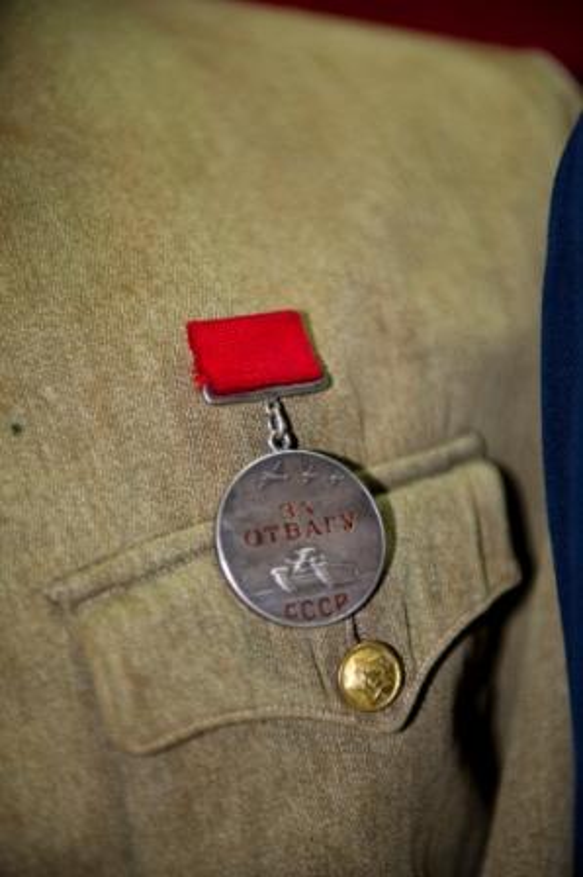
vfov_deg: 28.9
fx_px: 1703
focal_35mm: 70
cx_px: 292
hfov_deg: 19.4
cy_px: 438
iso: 800
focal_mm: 70
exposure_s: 1/125
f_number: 2.8
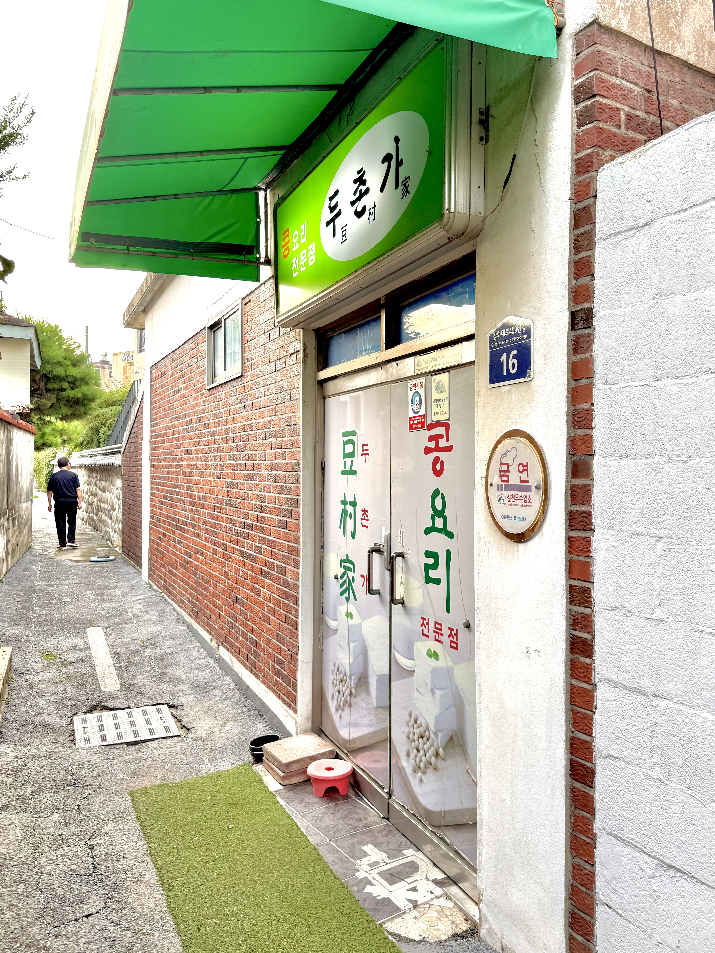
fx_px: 661
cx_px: 358
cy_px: 476
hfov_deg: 56.8
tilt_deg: +1.3
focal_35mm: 24
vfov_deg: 71.6
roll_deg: -0.8
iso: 80
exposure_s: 1/237
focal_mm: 6.76
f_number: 1.78
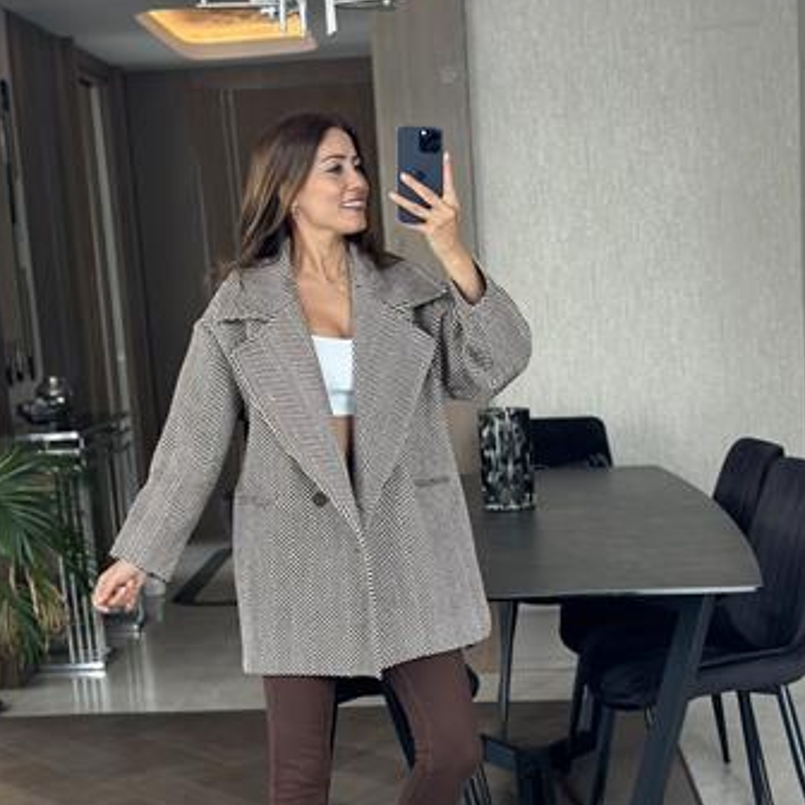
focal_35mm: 64
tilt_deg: -17.1
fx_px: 1684
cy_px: 541
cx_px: 352
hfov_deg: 26.9
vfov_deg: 26.7
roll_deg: +3.9
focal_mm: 6.86
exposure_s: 1/60
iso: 160
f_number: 1.78
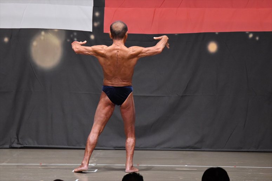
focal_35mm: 240
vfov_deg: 5.7
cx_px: 136
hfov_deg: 8.6
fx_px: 1812
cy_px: 90
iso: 6400
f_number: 5.6
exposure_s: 1/400
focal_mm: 160
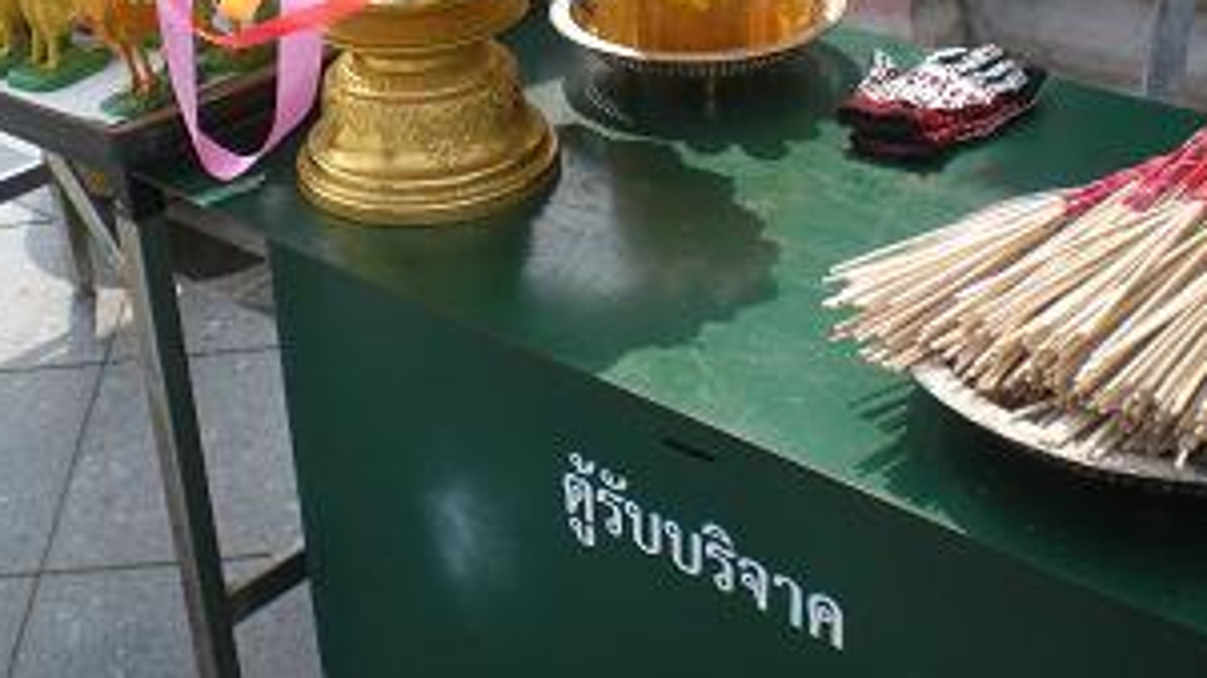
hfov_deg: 38.5
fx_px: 1727
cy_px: 185
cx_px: 569
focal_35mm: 54
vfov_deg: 22.0
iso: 64
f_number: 4.6
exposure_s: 1/312
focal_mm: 6.3
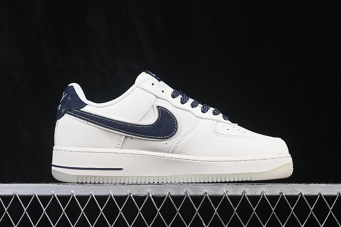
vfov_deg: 18.2
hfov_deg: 27.0
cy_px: 114
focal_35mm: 75
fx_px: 710
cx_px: 170
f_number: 8
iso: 160
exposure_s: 1/80
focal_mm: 50
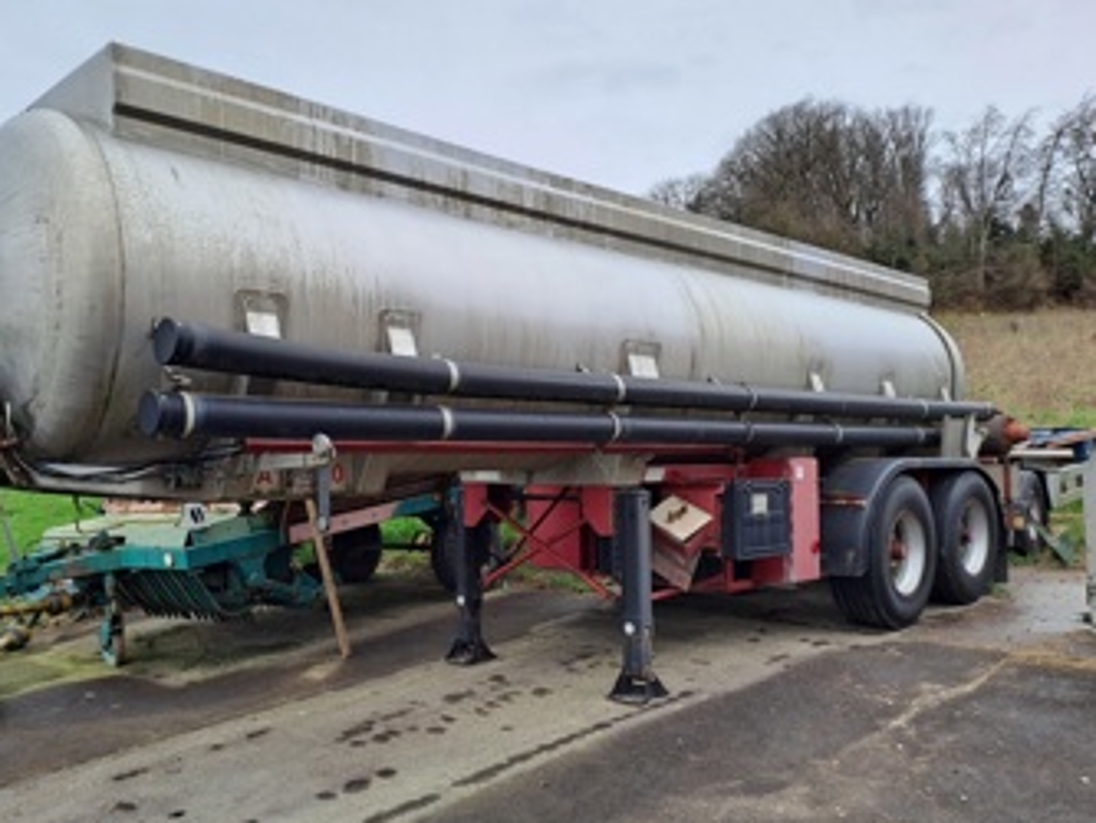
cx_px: 444
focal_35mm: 30
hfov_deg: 59.5
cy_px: 467
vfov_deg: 46.7
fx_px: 950
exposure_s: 1/257
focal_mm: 4.65
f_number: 1.8
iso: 32
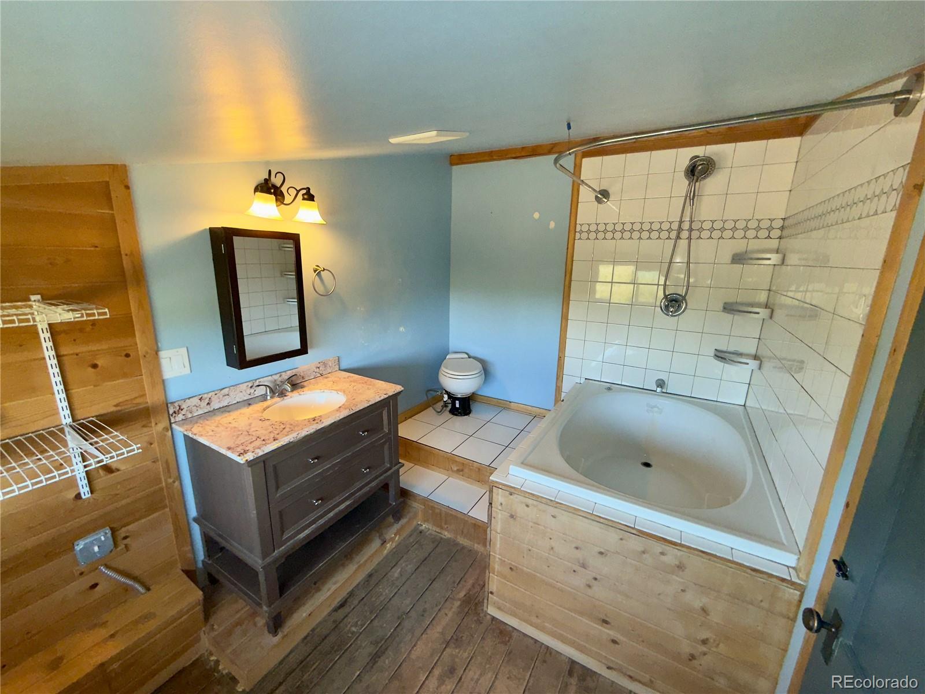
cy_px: 347
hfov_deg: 102.1
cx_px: 462
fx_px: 374
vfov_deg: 85.7
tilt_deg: -13.4
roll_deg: -1.2
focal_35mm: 14
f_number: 2.2
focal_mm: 2.22
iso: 50
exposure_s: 1/122
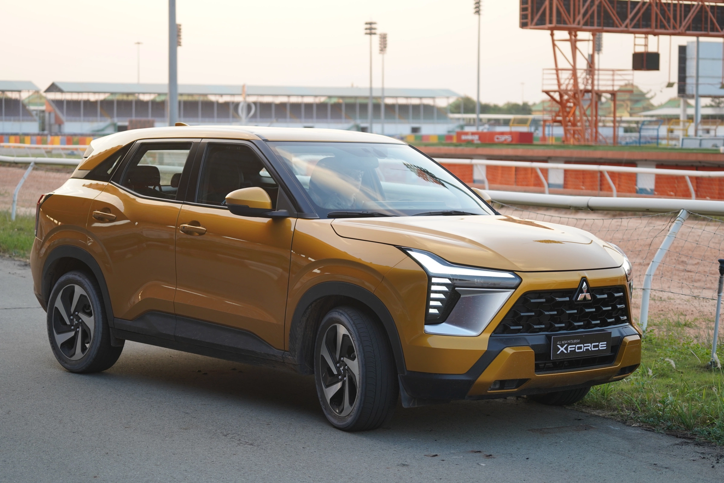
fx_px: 1548
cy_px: 242
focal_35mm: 77
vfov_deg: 17.7
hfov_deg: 26.3
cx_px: 362
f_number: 4
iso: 500
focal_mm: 77
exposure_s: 1/250
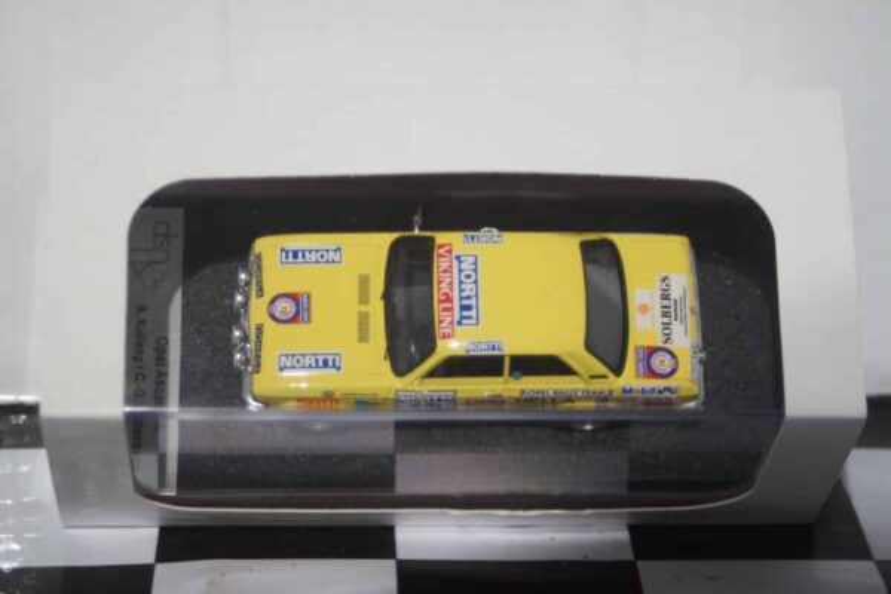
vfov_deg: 13.0
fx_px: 2599
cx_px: 446
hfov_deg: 19.5
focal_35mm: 105
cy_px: 297
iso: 2000
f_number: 5.6
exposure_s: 1/160
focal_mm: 70
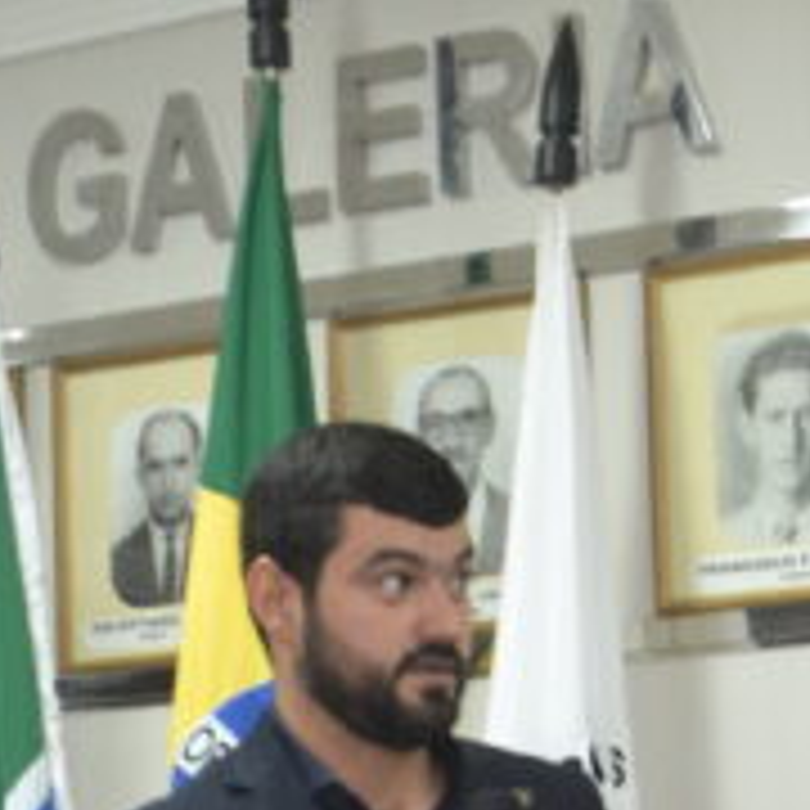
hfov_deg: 16.2
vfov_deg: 15.9
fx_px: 2806
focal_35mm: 106
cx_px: 774
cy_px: 940
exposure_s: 1/60
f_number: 3.8
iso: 1400
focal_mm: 20
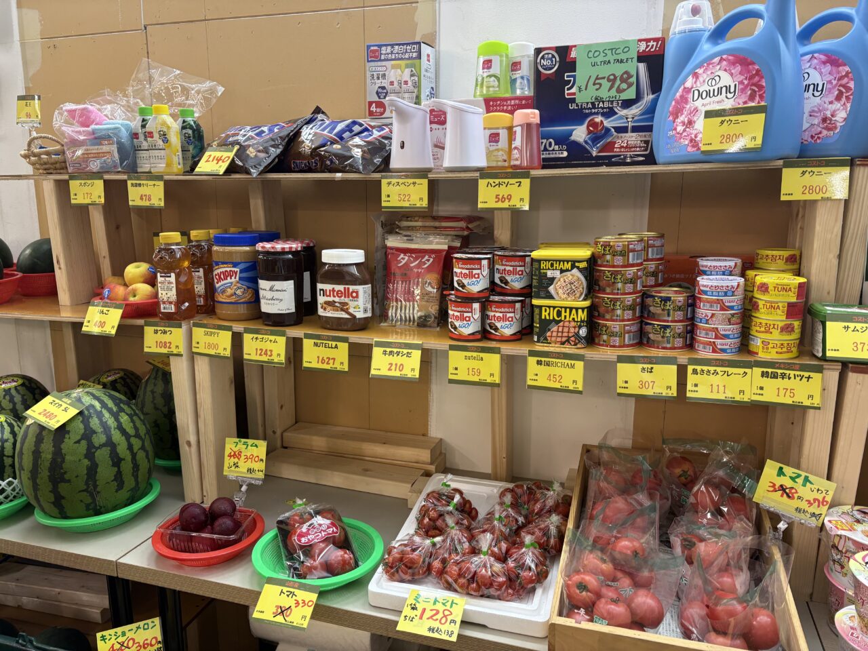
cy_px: 326
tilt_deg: -9.8
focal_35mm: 26
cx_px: 434
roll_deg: -0.2
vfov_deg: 53.1
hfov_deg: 67.3
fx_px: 652
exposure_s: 1/100
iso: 125
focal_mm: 5.96
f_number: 1.6
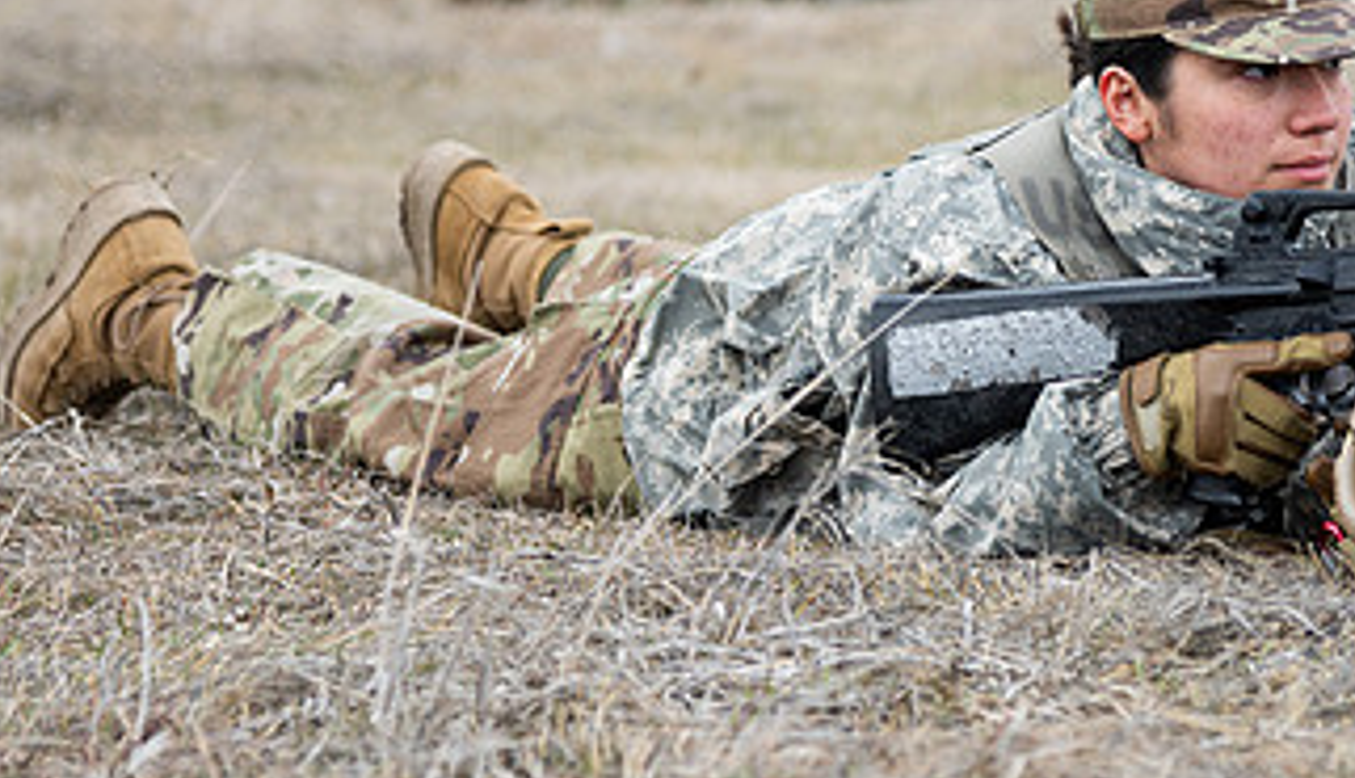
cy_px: 468
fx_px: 7187
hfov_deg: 10.8
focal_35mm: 199
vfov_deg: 6.2
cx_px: 973
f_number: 4
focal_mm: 98
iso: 200
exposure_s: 1/800
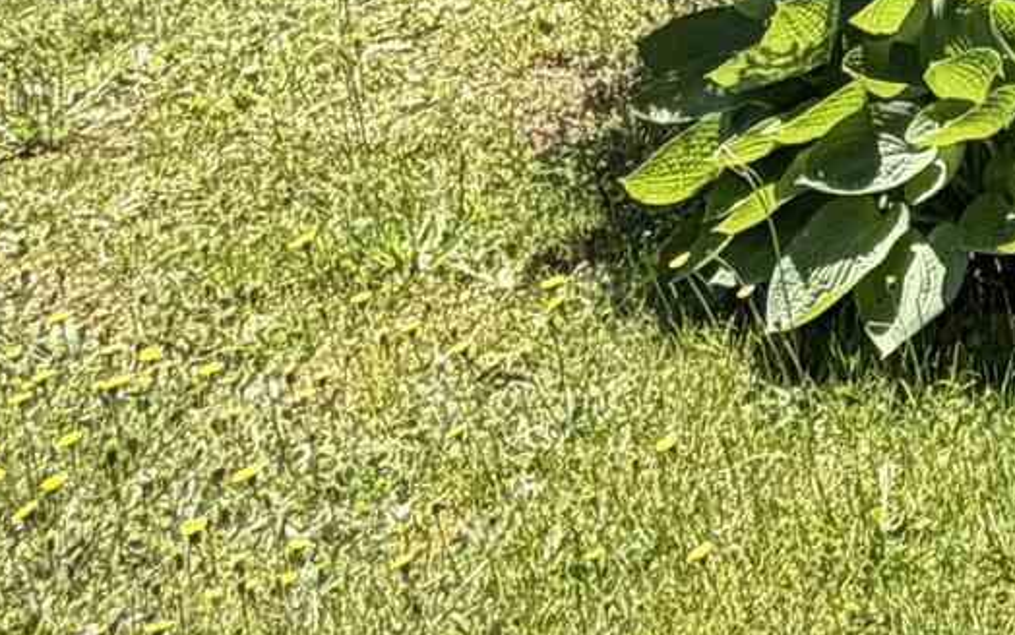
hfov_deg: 18.1
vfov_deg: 11.4
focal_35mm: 87
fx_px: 2408
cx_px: 1896
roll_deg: +1.1
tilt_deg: +6.8
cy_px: -1049
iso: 40
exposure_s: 1/638
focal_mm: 2.22
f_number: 2.2
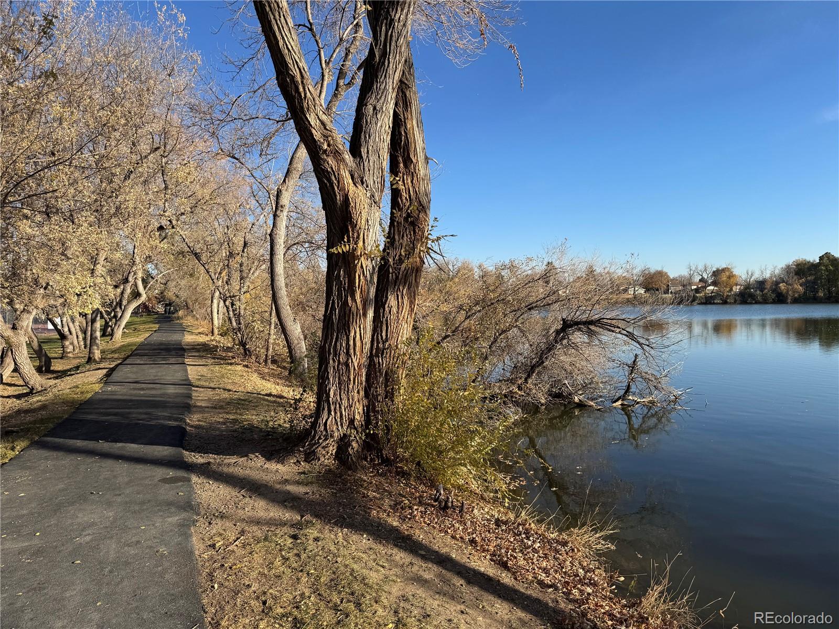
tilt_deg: -1.4
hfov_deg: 71.6
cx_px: 420
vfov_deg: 56.8
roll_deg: +0.7
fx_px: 582
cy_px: 314
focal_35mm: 24
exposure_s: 1/2833
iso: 80
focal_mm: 6.76
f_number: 1.78
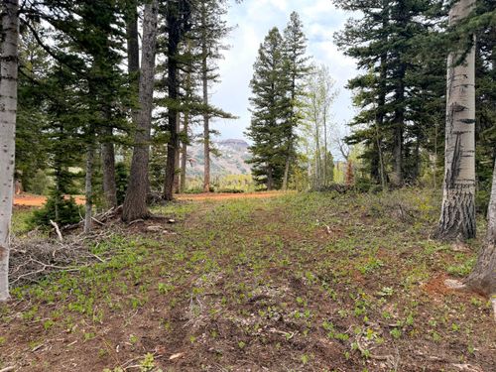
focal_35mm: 24
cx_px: 248
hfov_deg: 71.6
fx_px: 344
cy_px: 186
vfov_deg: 56.8
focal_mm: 6.76
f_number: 1.78
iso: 100
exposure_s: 1/2053
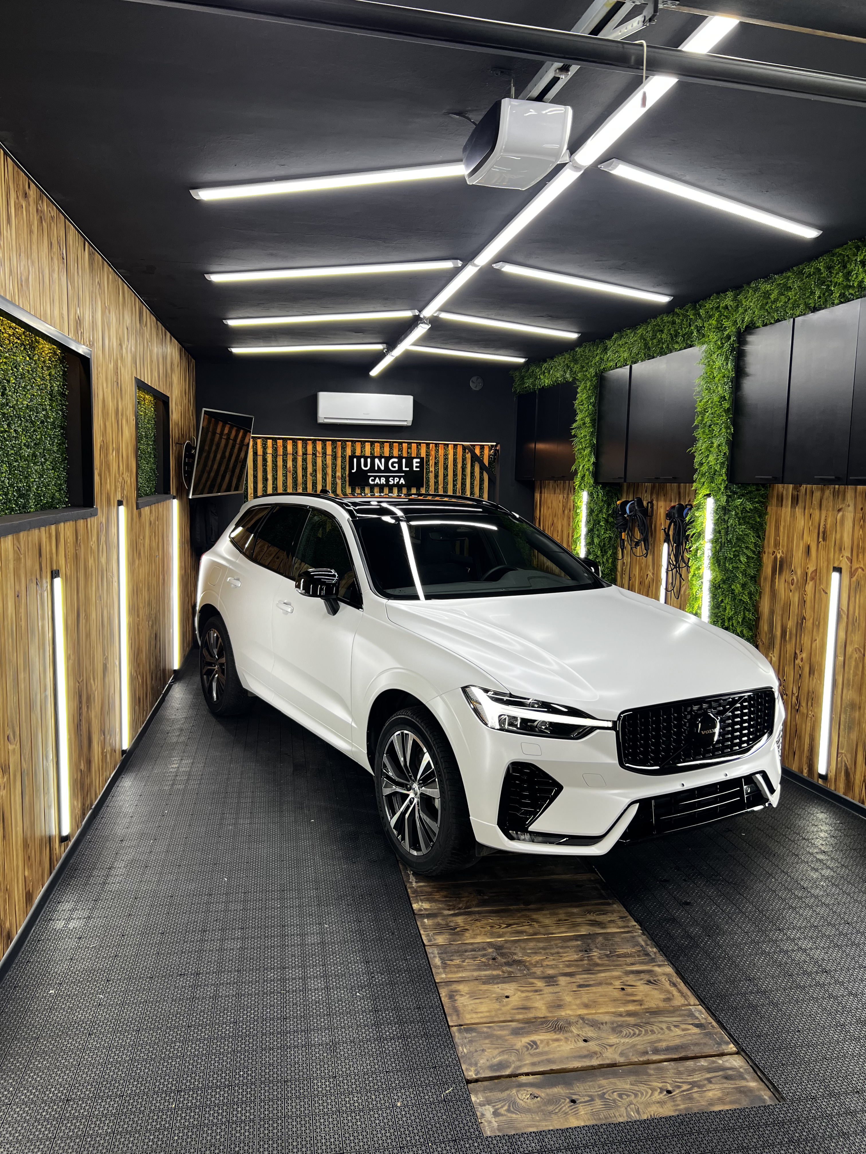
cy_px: 577
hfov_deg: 53.1
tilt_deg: -5.6
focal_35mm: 26
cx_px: 433
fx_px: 867
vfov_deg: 67.3
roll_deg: -1.1
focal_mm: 5.7
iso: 64
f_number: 1.5
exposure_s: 1/117
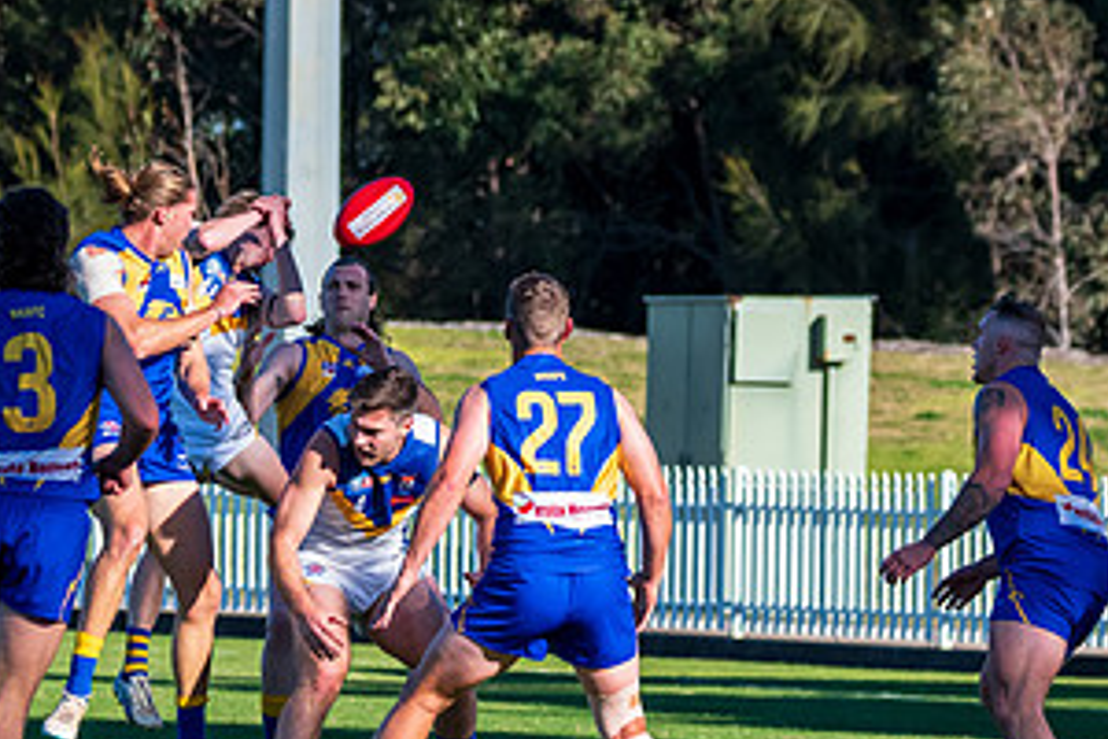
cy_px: 320
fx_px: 15603
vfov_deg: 2.7
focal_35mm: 507
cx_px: 259
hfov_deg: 4.1
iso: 800
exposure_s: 1/2000
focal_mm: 190
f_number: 7.1
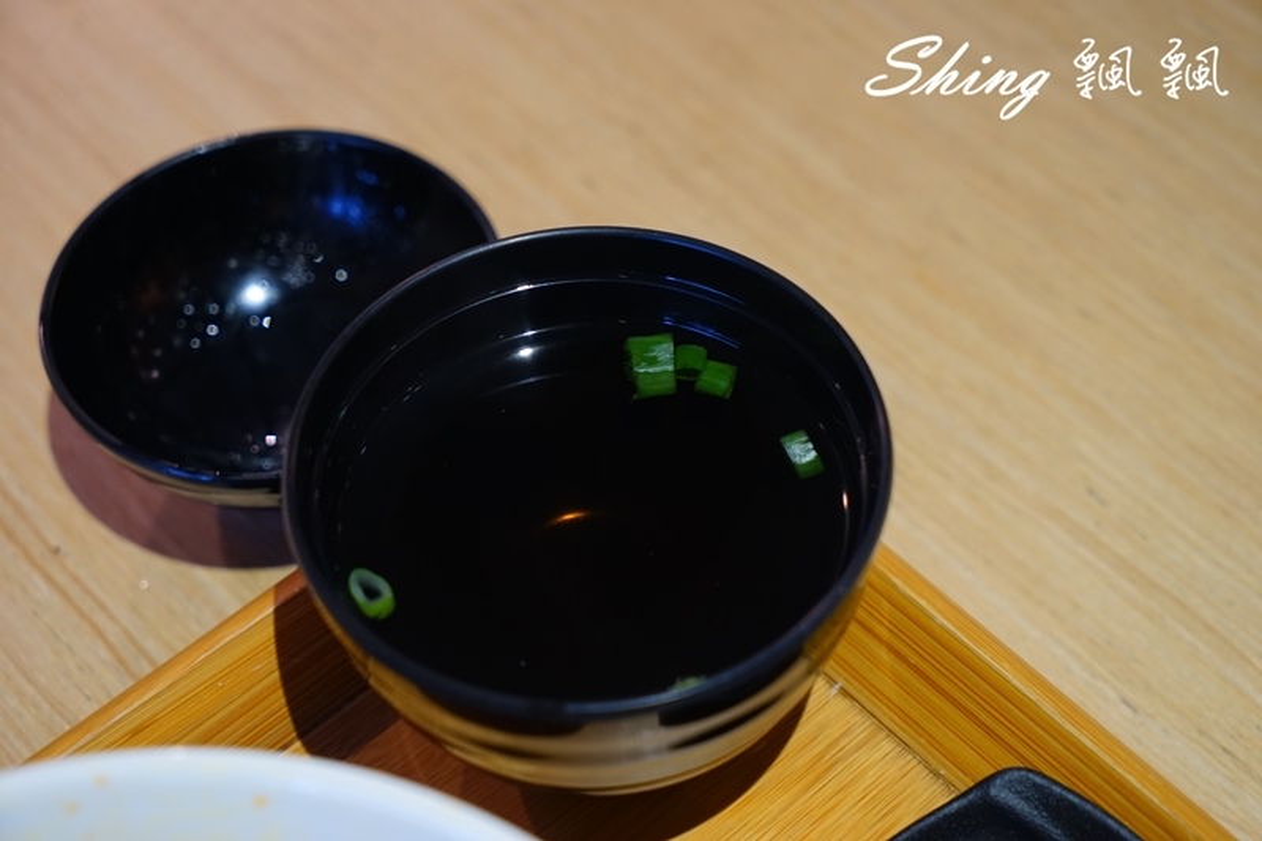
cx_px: 631
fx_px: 2453
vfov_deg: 19.4
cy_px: 420
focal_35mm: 70
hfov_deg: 28.8
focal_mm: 70
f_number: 5.6
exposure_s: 1/30
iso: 1000
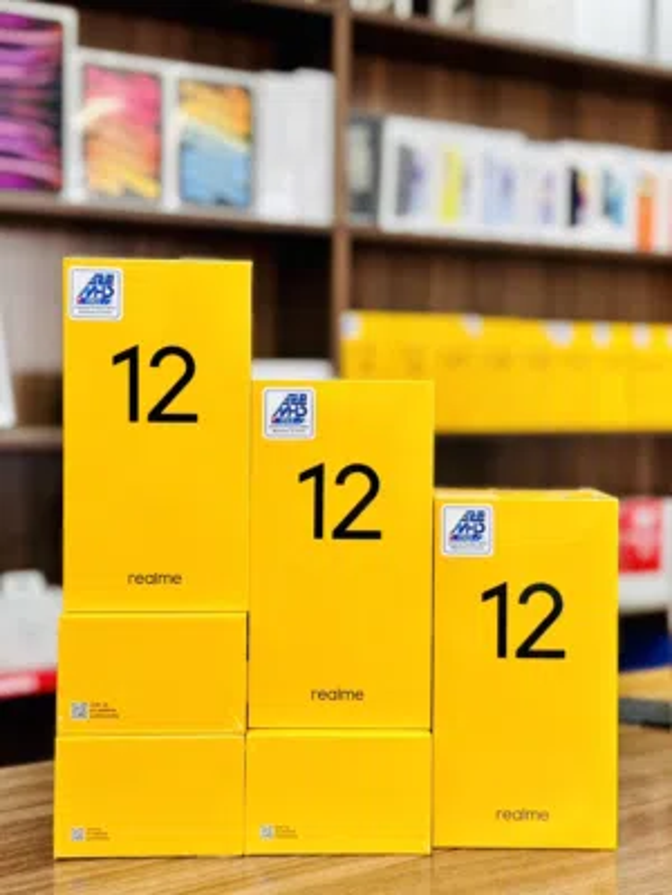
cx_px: 336
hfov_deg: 30.3
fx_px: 1242
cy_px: 448
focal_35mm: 48
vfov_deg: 39.7
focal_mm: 6.76
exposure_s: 1/100
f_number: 1.78
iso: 50
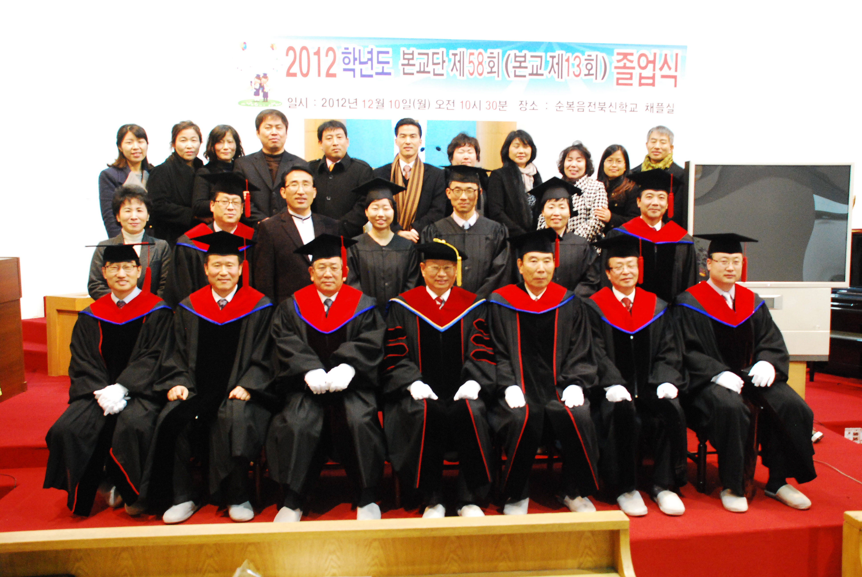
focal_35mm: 33
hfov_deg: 57.2
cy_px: 288
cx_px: 431
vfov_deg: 40.1
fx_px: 791
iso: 1600
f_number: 3.8
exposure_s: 1/15
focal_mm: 22
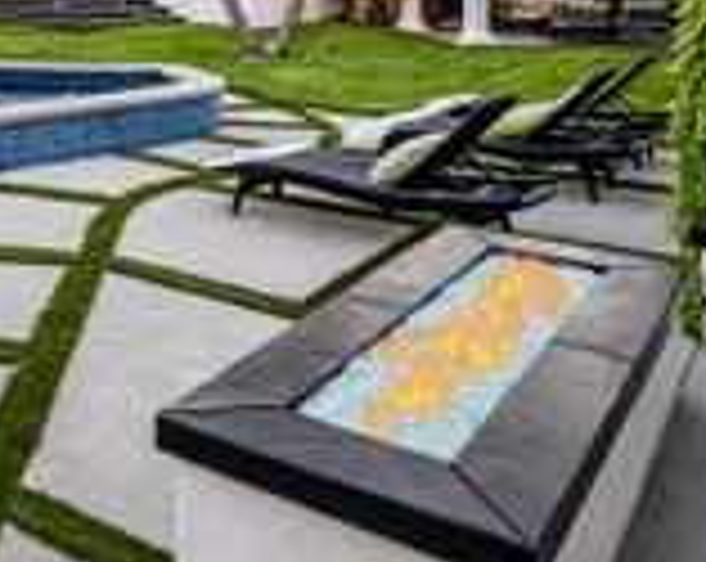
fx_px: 991
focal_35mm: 48
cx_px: 54
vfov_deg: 29.1
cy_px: -34
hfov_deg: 36.4
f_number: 8
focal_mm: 15.5
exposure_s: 1/5
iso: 320
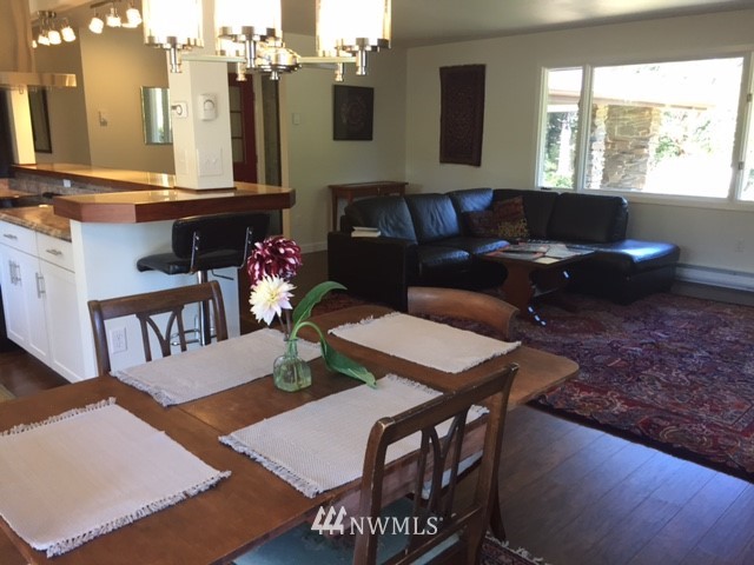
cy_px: 282
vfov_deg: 48.2
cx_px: 377
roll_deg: -1.5
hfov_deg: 61.7
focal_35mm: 29
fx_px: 632
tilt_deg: -13.7
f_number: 2.2
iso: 40
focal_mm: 4.15
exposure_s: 1/30
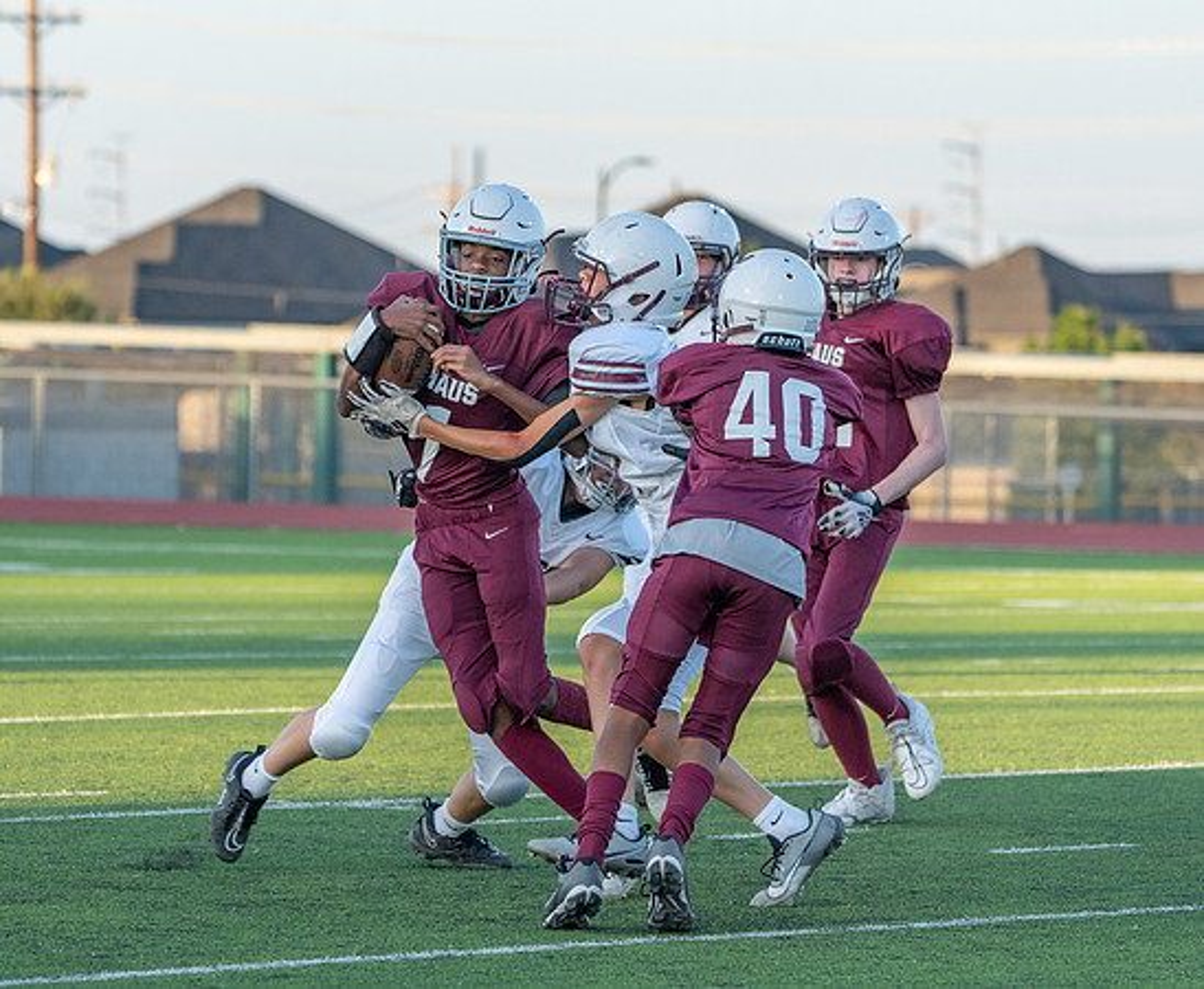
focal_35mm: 282
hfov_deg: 6.8
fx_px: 10169
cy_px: 613
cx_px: 555
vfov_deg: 5.6
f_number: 5.6
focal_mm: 196
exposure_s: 1/1000
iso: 1000
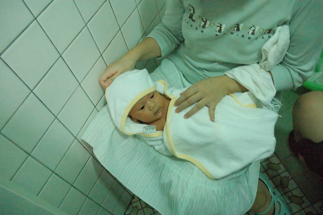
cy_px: 108
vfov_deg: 39.9
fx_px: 296
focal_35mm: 33
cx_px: 162
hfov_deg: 57.3
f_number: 3.8
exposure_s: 1/60
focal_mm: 22
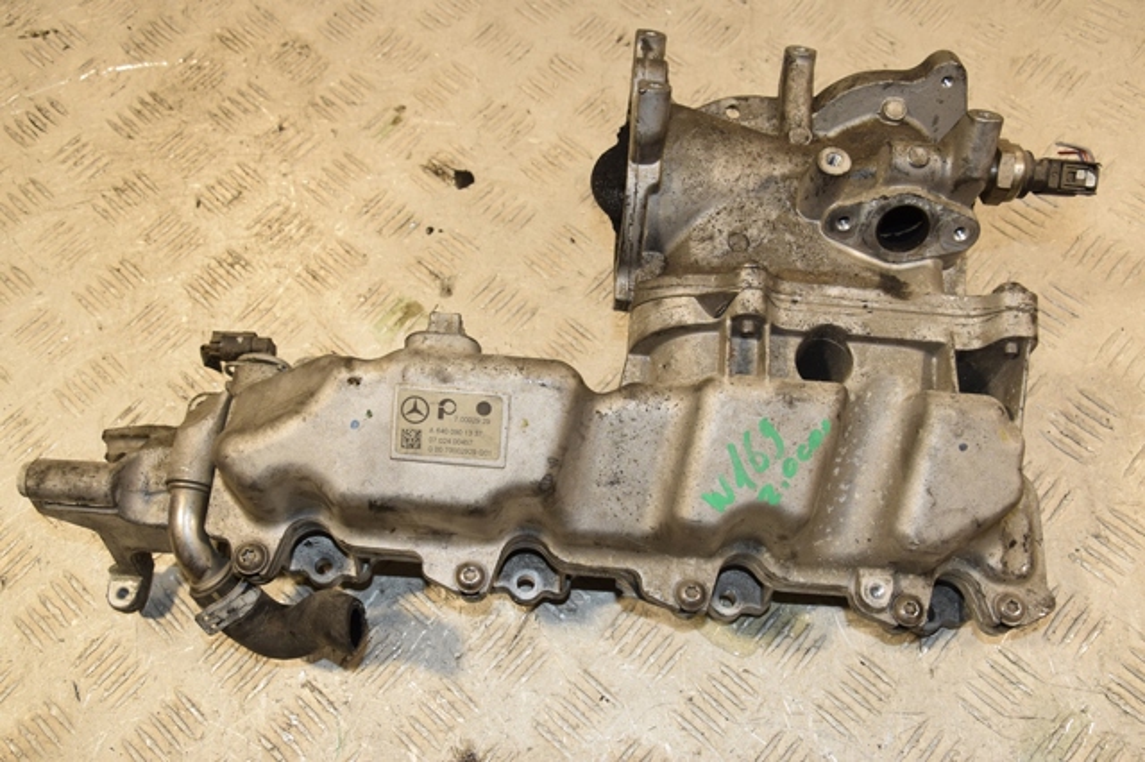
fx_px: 1144
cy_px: 381
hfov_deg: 53.2
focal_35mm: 36
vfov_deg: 36.8
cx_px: 572
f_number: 7.1
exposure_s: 1/200
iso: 800
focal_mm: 24
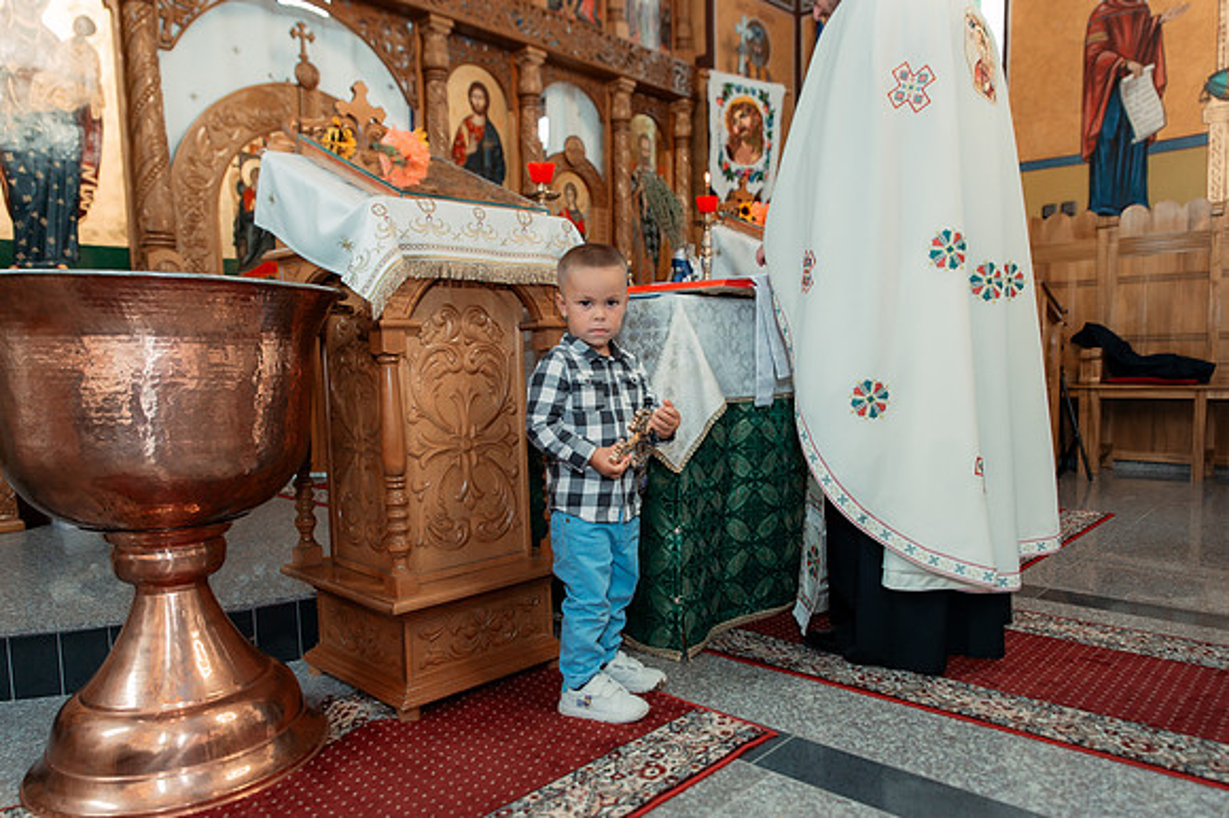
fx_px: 866
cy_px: 409
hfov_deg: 70.7
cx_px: 614
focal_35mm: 25
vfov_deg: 50.6
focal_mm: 24
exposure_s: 1/200
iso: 2000
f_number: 3.5
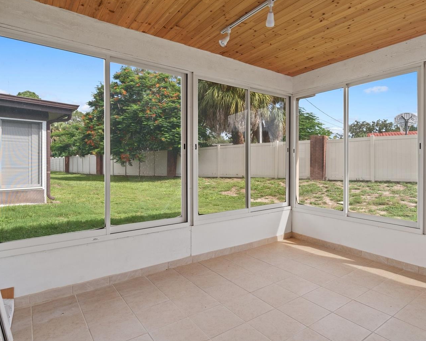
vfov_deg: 68.1
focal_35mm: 20
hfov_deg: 80.1
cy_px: 165
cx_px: 234
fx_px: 252
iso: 320
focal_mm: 17
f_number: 8
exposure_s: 1/15
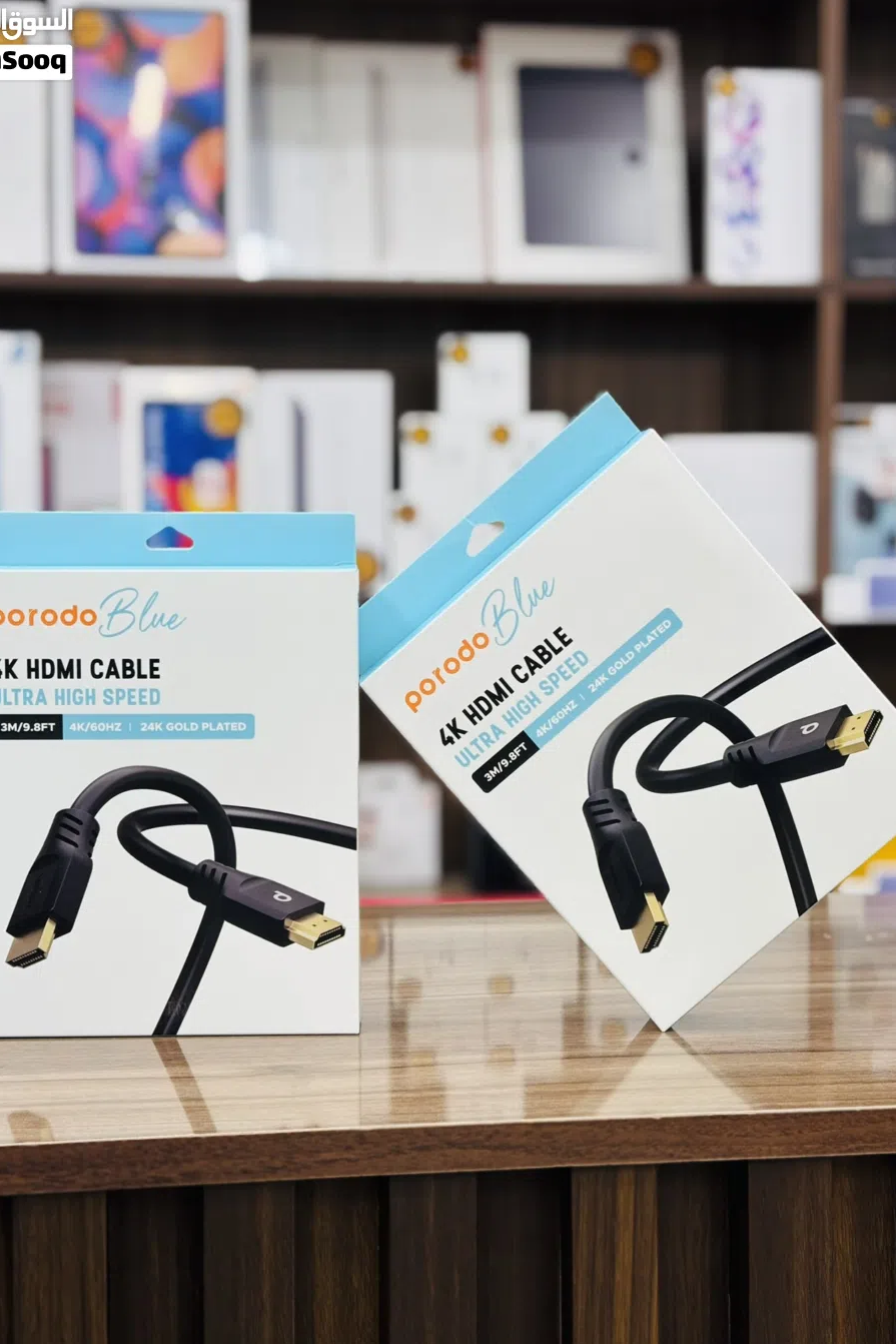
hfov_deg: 24.6
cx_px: 415
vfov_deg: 36.2
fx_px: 2053
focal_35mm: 55
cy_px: 667
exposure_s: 1/100
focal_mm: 5.96
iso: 50
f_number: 1.6
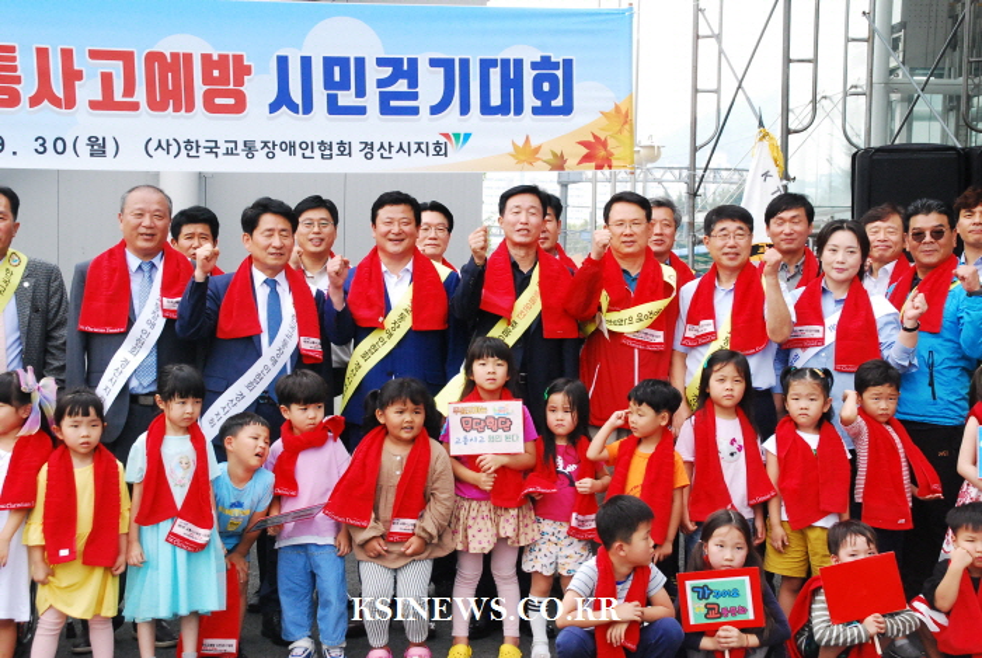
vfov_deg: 23.9
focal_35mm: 57
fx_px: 1557
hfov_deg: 35.0
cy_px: 329
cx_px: 491
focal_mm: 38
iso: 1250
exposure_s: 1/500
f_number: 10
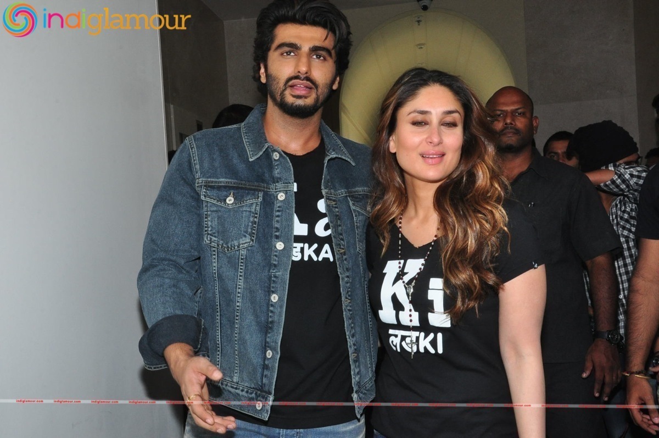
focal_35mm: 42
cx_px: 330
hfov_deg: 46.4
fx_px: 768
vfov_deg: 31.8
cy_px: 219
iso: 800
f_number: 20
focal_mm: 28
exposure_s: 1/125
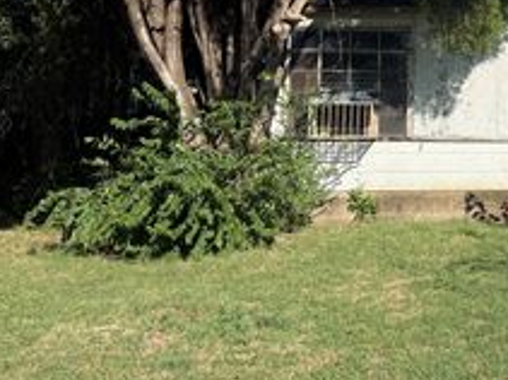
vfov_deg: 24.8
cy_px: 30
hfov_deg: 31.1
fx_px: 836
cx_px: 515
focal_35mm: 57
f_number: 1.78
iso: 80
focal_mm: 6.76
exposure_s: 1/4405
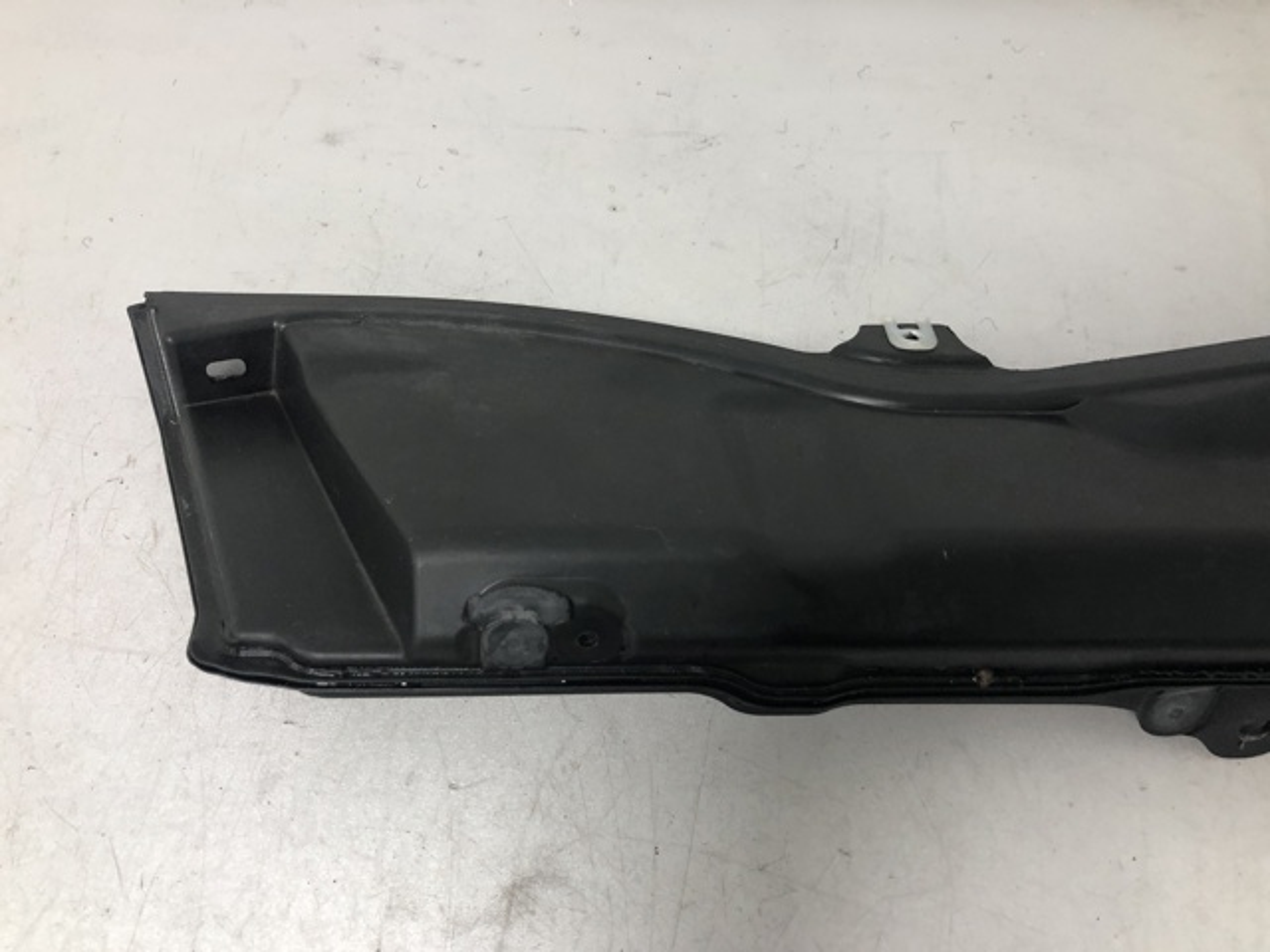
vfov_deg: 49.7
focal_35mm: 28
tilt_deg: -63.4
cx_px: 635
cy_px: 476
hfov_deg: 63.4
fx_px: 1027
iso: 40
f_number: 1.8
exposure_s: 1/20
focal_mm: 4
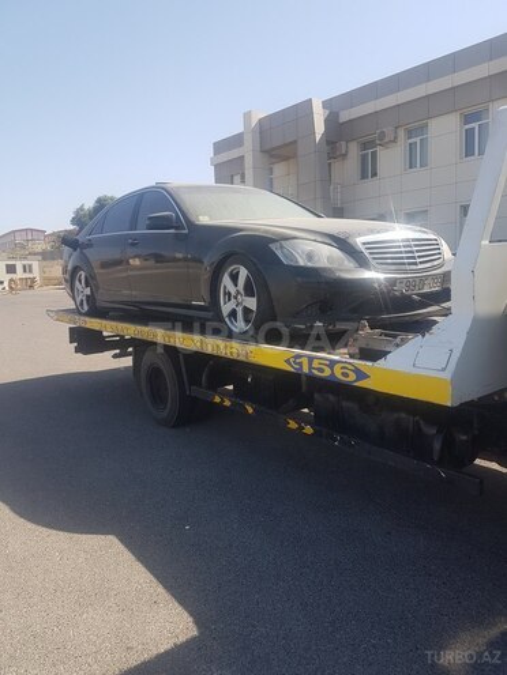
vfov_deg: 67.3
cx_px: 254
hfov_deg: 53.1
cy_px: 338
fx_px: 508
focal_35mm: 26
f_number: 1.7
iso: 40
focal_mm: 4.2
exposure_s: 1/1332
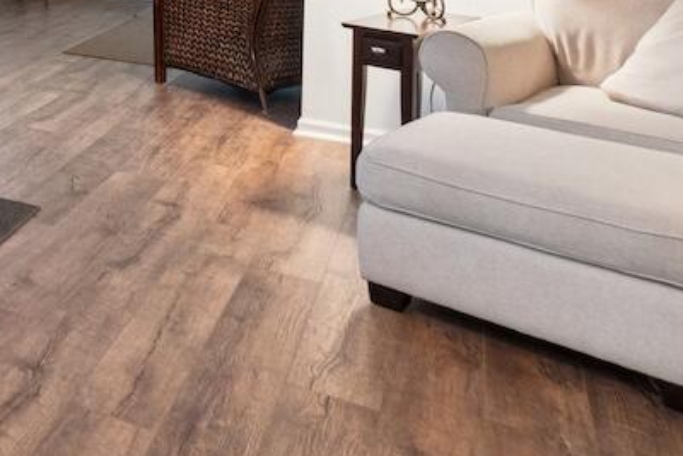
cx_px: -205
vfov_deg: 24.5
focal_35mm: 48
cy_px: -136
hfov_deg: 31.6
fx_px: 911
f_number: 4
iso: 800
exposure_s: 1/10
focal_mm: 10
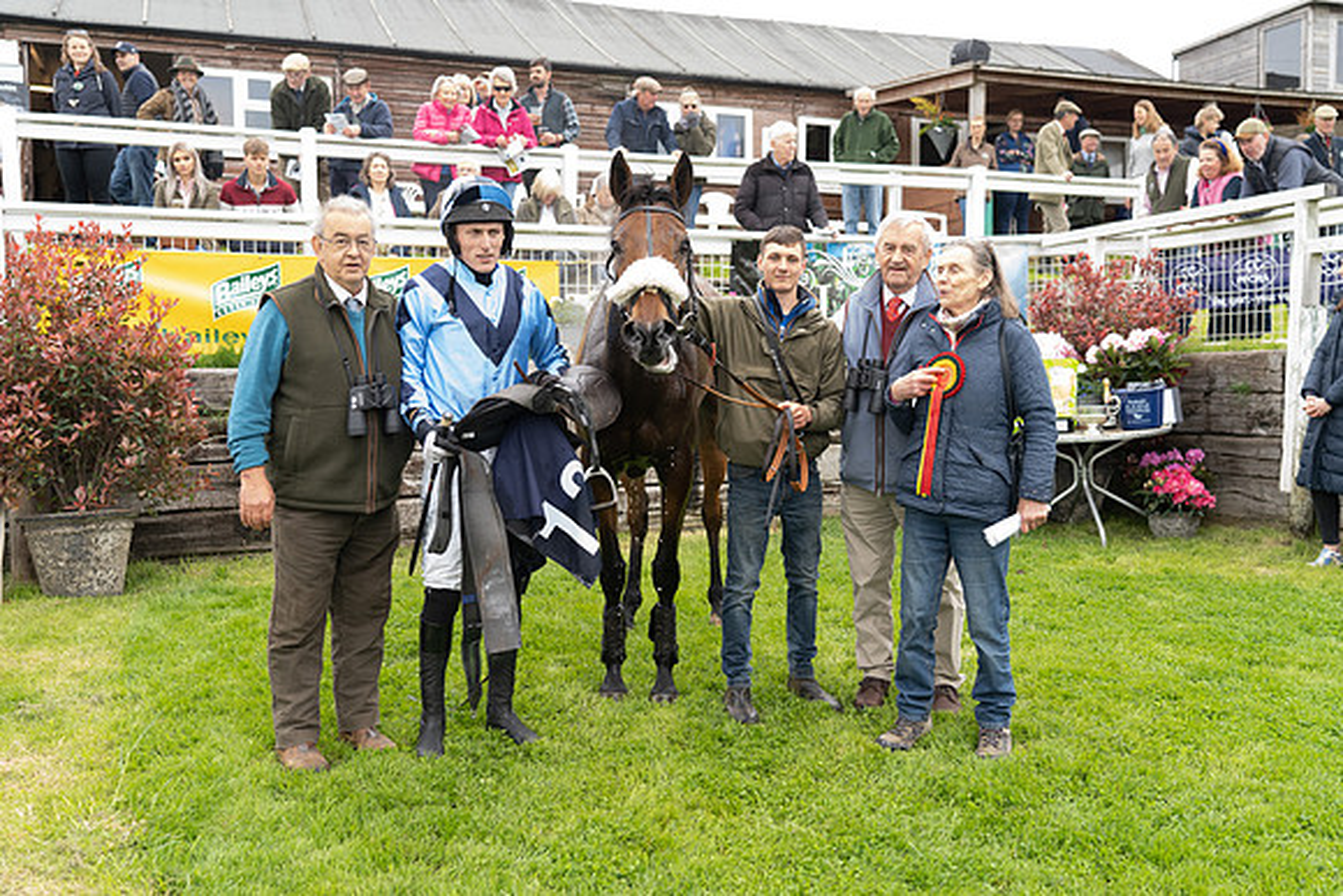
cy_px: 448
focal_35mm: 34
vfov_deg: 38.9
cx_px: 672
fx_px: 1269
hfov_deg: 55.8
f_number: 4
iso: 1600
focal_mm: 34
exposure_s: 1/640
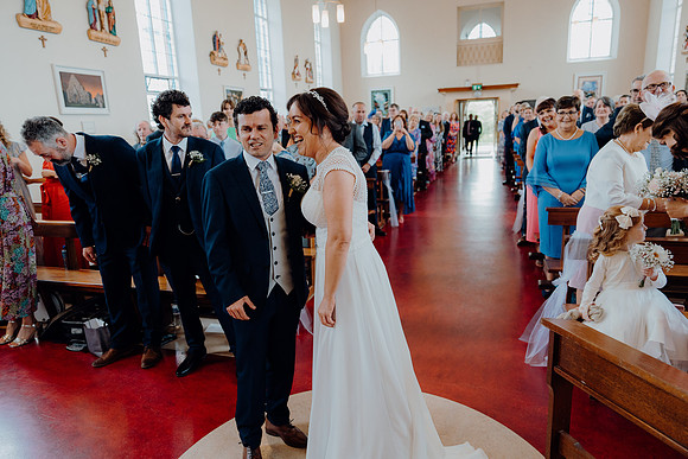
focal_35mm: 24
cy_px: 230
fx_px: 459
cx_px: 344
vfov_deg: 53.2
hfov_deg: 73.7
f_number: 2.8
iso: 800
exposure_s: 1/200
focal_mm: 24
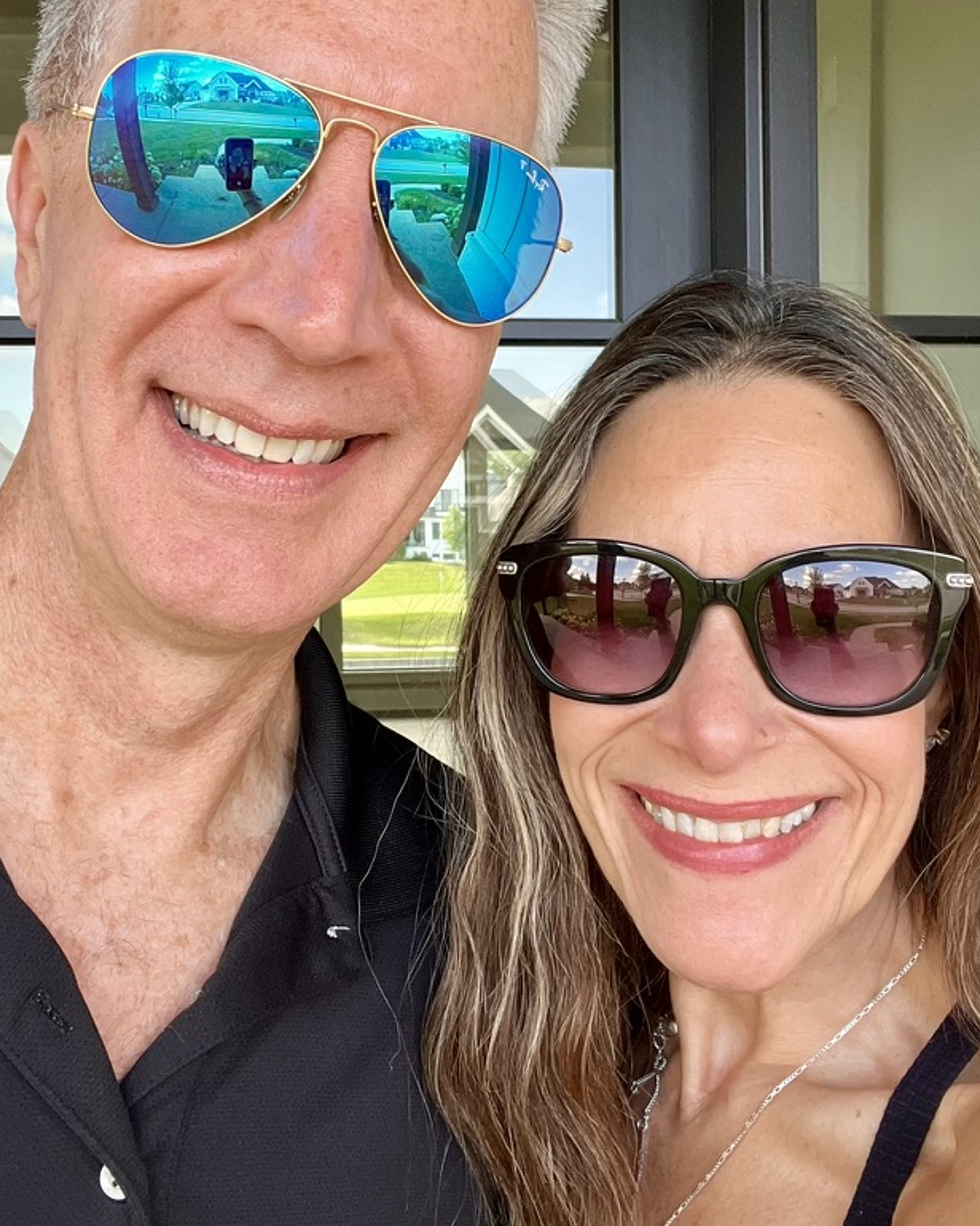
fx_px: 1414
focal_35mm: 39
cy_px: 502
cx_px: 430
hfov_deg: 38.2
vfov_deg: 46.6
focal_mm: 2.71
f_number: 2.2
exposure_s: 1/121
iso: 64
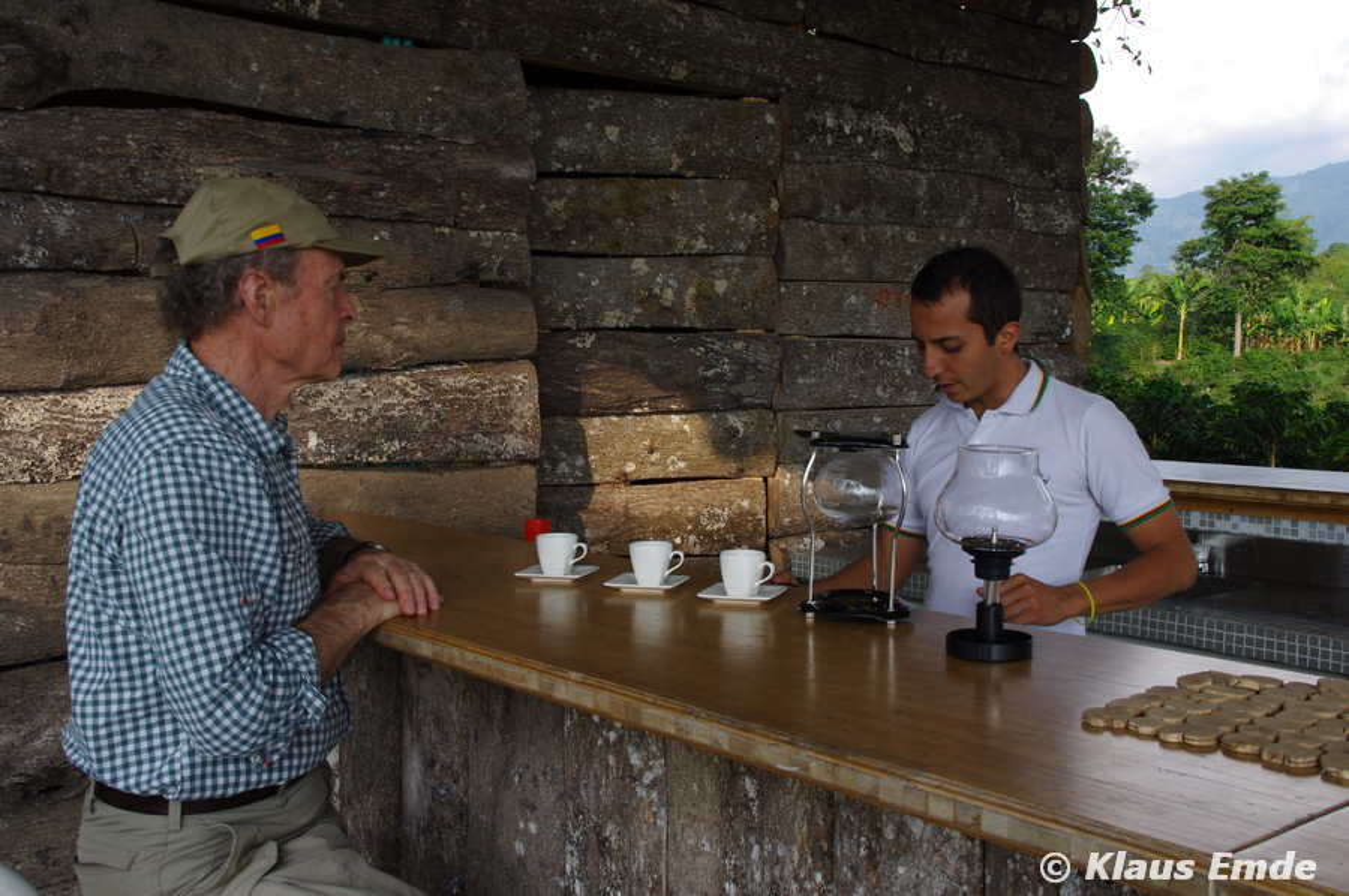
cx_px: 674
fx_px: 1460
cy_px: 448
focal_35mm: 39
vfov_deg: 34.1
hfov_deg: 49.6
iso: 200
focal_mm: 26
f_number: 11
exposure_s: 1/125
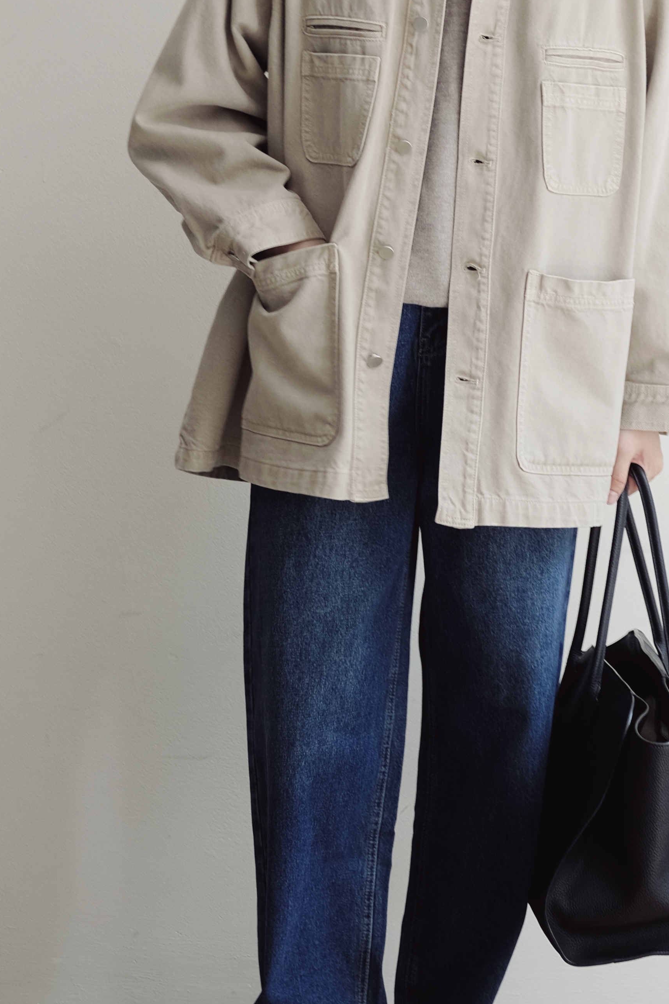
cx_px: 419
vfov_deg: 27.3
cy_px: 487
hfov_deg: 18.4
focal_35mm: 74
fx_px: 2063
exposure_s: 1/105
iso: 320
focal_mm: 35
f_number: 2.5
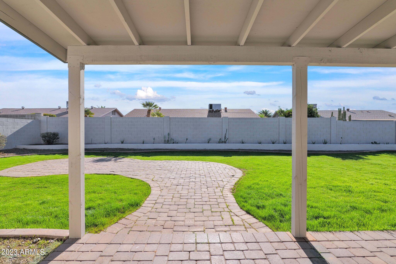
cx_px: 198
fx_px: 176
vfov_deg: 73.8
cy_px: 132
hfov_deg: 96.7
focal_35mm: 16
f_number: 9
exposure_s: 1/640
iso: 500
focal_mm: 16
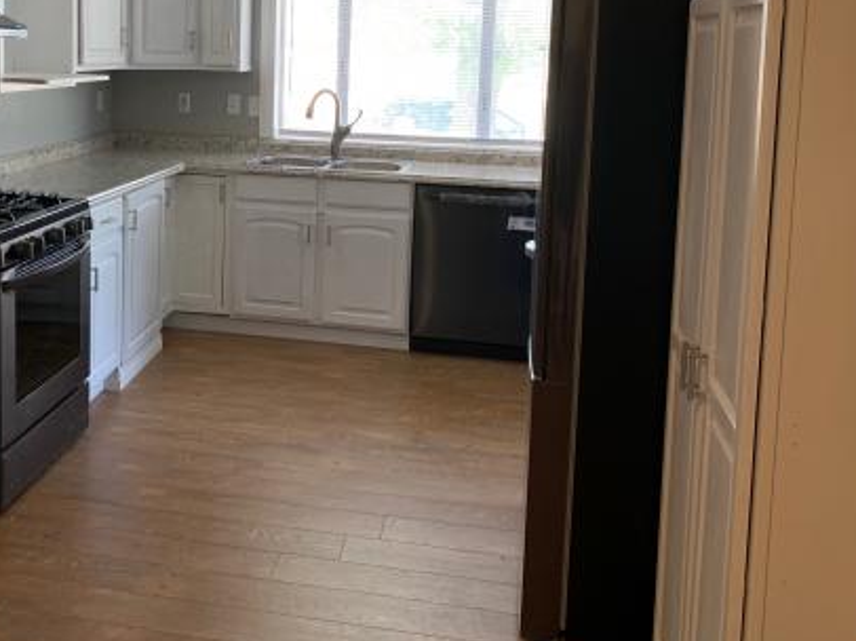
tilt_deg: -5.9
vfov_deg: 34.3
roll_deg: -1.5
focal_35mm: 41
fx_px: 1013
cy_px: 158
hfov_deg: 44.7
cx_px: 247
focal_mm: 4.25
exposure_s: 1/60
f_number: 1.8
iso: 100
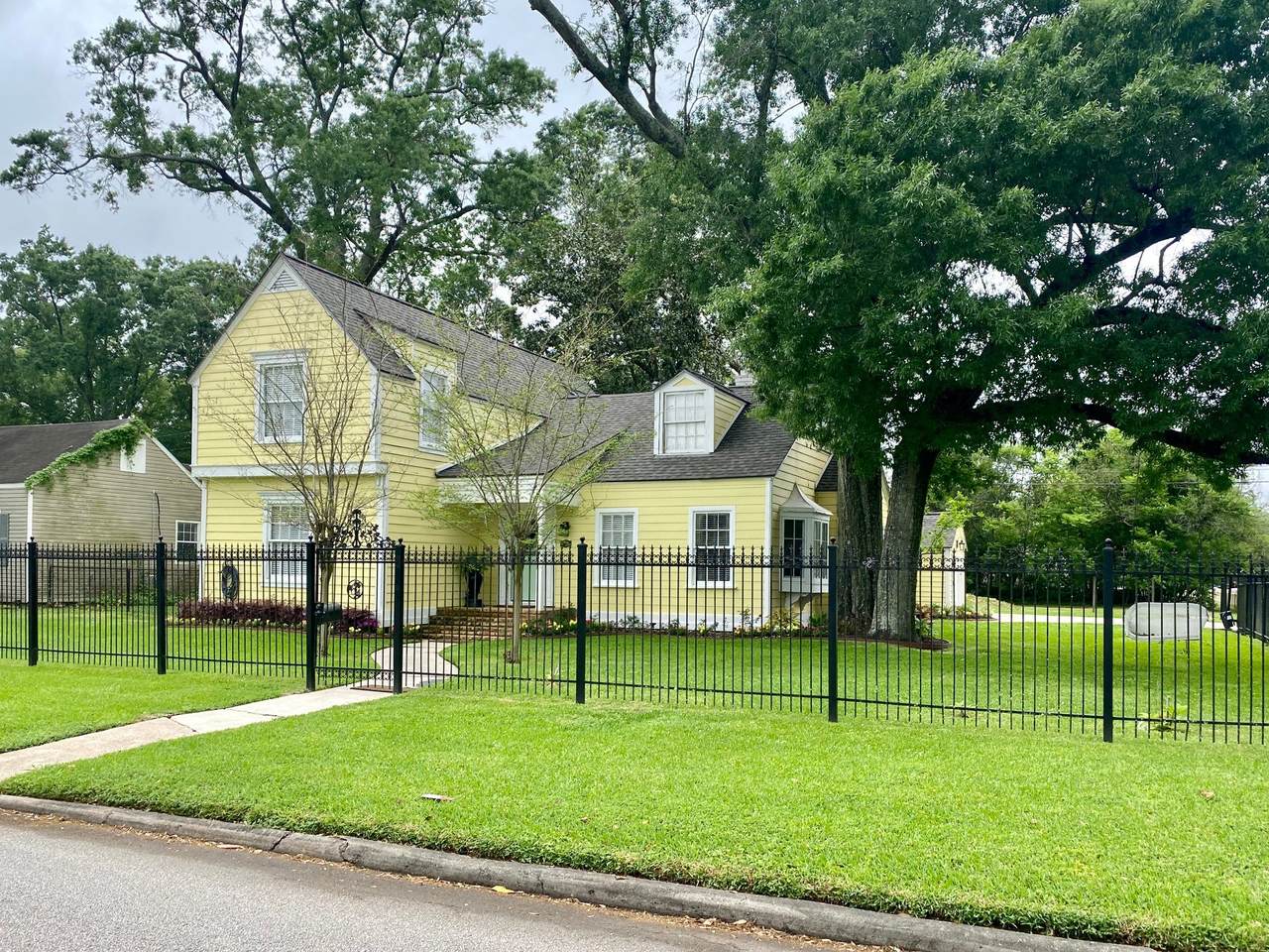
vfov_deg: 53.1
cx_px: 634
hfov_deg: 67.3
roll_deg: +1.1
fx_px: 953
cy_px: 476
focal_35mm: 26
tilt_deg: +4.6
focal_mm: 4.25
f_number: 1.8
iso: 32
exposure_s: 1/728
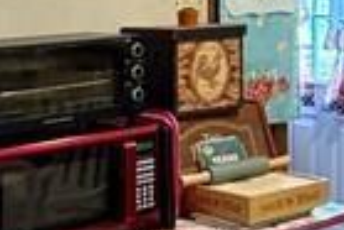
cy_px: -69
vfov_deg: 12.4
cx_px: 473
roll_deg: -0.5
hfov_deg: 17.6
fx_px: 1023
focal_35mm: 107
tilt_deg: +1.2
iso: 400
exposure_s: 1/60
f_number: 2.2
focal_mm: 2.22
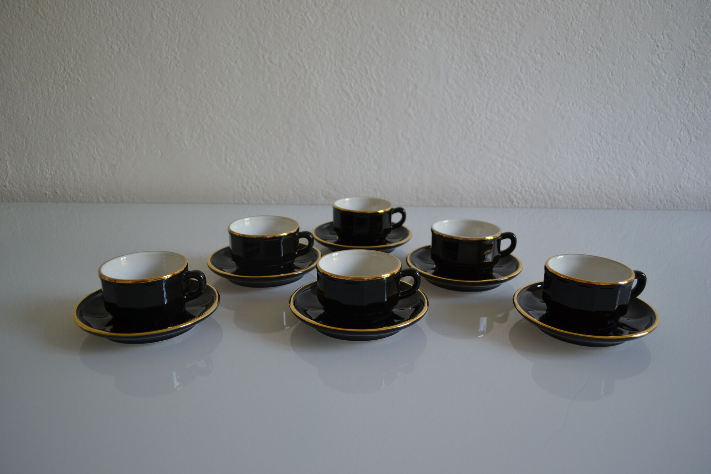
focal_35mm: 27
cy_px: 237
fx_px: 533
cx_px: 356
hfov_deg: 67.4
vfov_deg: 47.9
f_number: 3.5
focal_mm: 18
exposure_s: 1/50
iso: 400
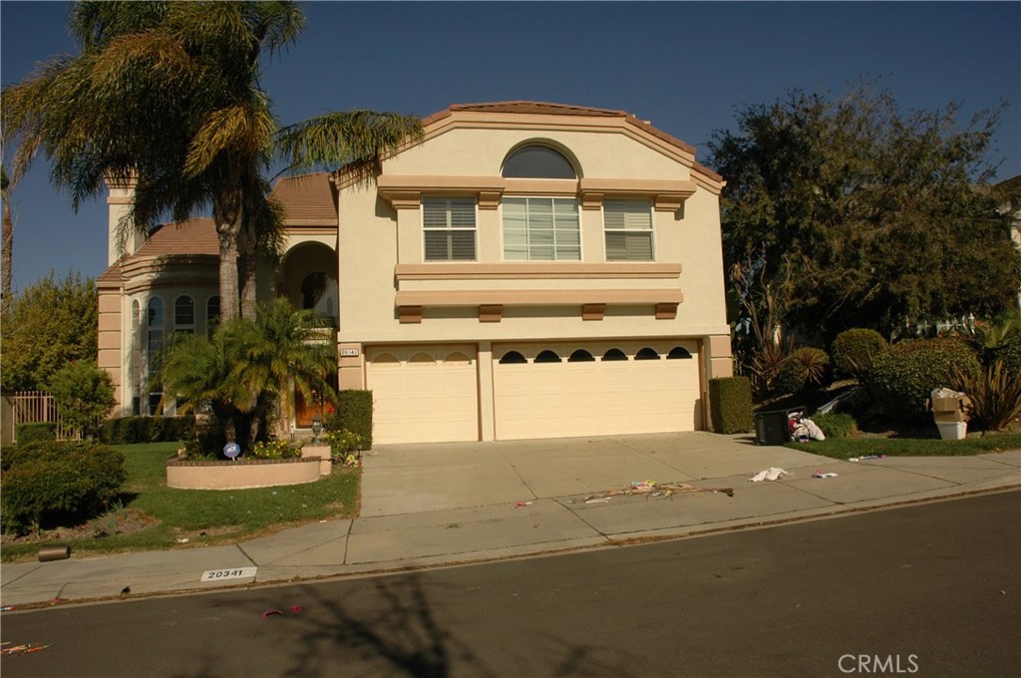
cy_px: 339
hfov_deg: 67.4
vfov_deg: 47.8
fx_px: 765
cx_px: 510
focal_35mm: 27
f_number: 13
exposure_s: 1/640
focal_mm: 18
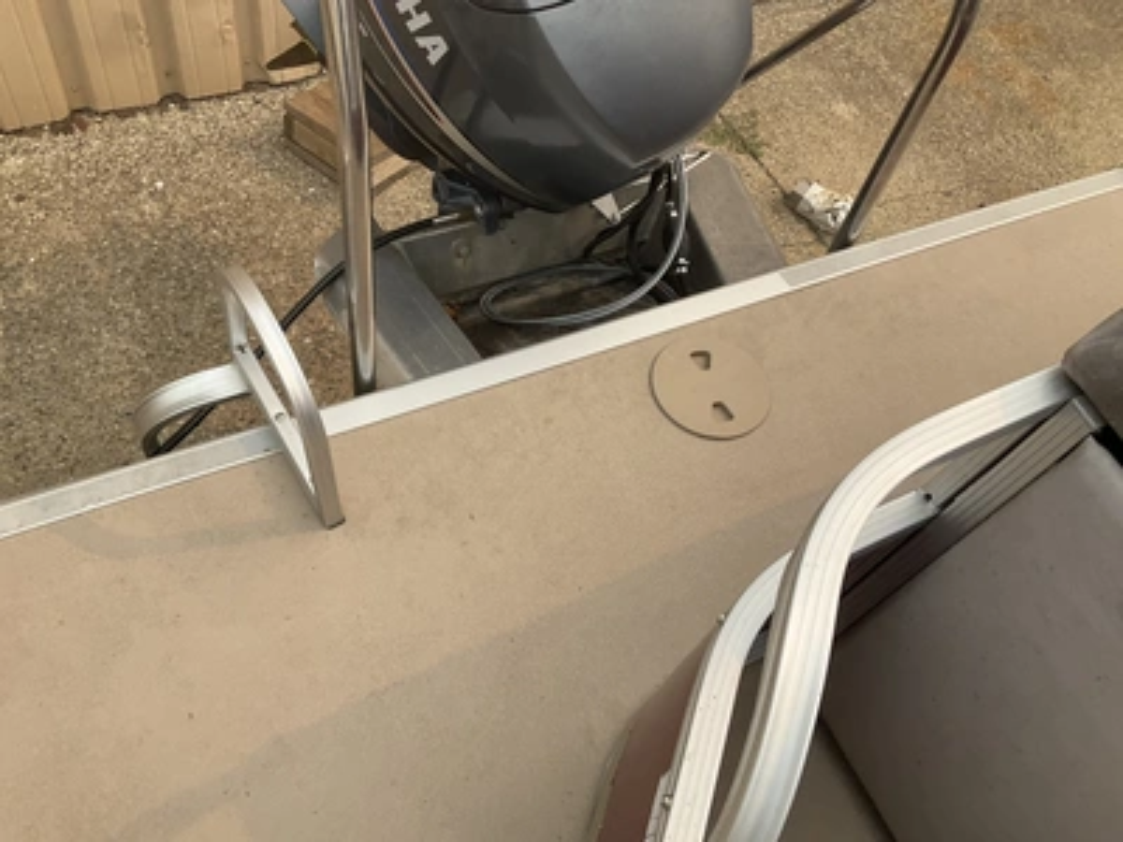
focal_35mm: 29
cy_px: 421
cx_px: 562
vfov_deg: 48.2
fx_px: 941
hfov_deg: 61.7
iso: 25
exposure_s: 1/1195
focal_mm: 3
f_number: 1.8
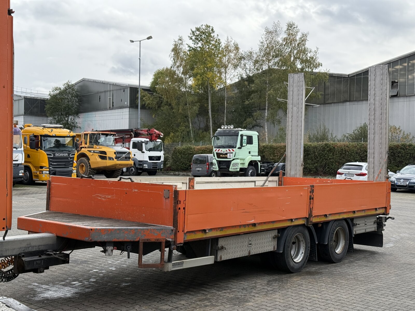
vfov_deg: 30.3
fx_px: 575
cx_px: 208
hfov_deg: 39.7
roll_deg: -1.0
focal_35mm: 48
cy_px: 156
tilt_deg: +0.3
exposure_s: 1/1754
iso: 100
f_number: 1.78
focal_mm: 6.76
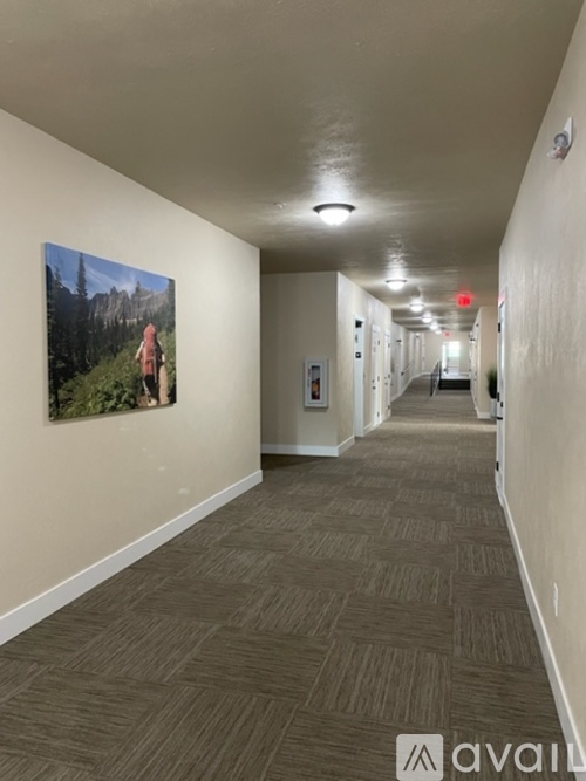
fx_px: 587
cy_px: 390
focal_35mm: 26
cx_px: 293
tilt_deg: -2.6
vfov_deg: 67.3
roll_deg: +0.1
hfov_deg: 53.0
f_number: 1.6
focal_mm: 4.2
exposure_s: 1/40
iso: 500
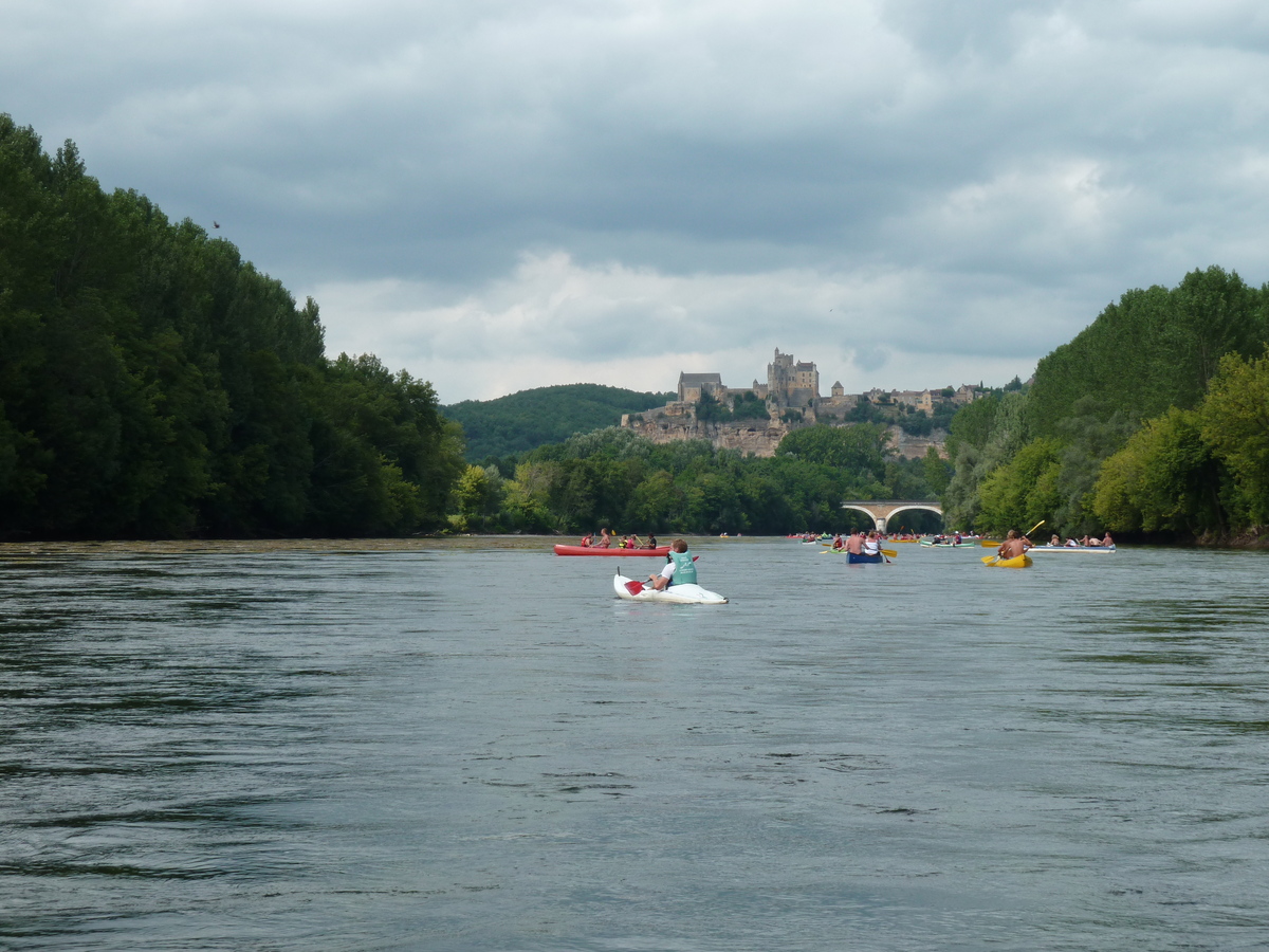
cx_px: 634
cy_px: 476
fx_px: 2639
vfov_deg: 20.4
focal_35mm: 72
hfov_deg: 27.0
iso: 80
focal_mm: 11.9
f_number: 4.1
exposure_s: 1/400
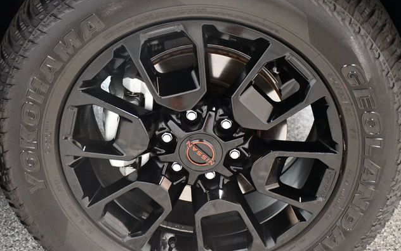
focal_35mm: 65
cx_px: 202
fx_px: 710
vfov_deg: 20.0
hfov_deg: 31.5
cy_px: 132
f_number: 4.5
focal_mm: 42
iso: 12800
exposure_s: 1/60
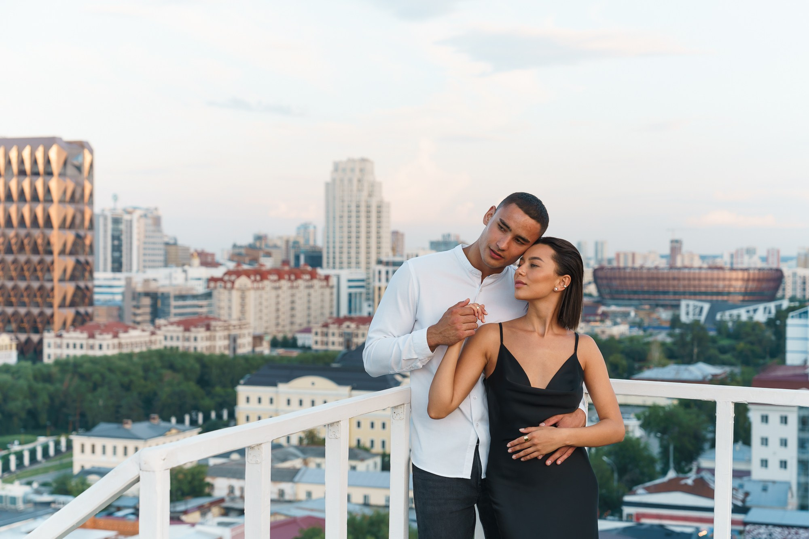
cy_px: 289
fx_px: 1327
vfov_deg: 23.0
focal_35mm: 59
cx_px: 434
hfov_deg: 33.9
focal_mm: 55
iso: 100
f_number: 4
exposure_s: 1/160
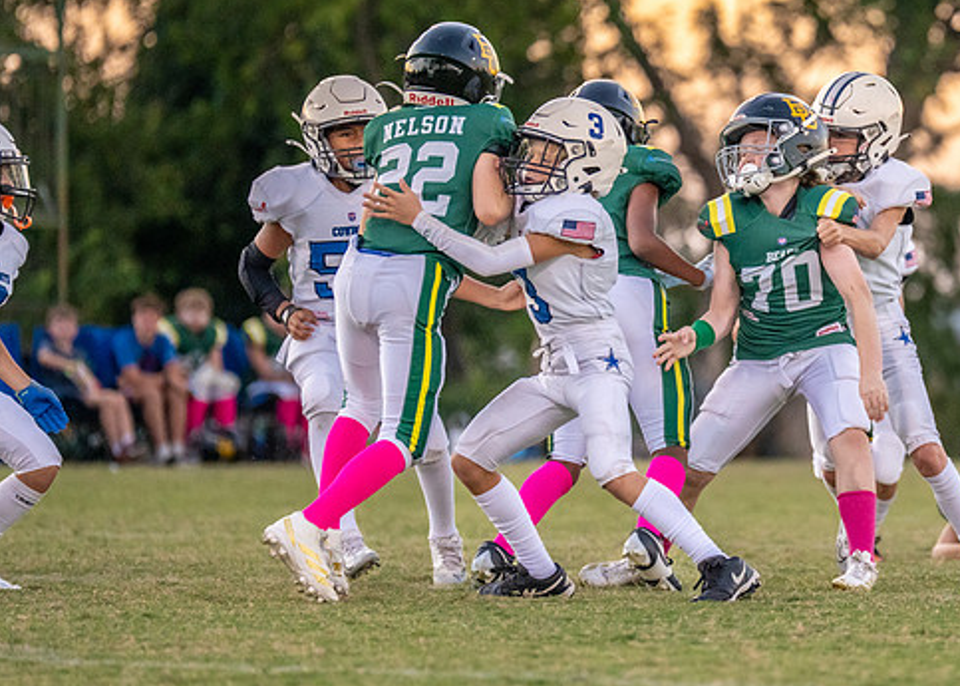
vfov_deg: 3.8
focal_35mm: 381
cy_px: 328
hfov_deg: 5.3
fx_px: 10388
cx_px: 796
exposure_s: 1/1600
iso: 2500
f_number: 2.8
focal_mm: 200
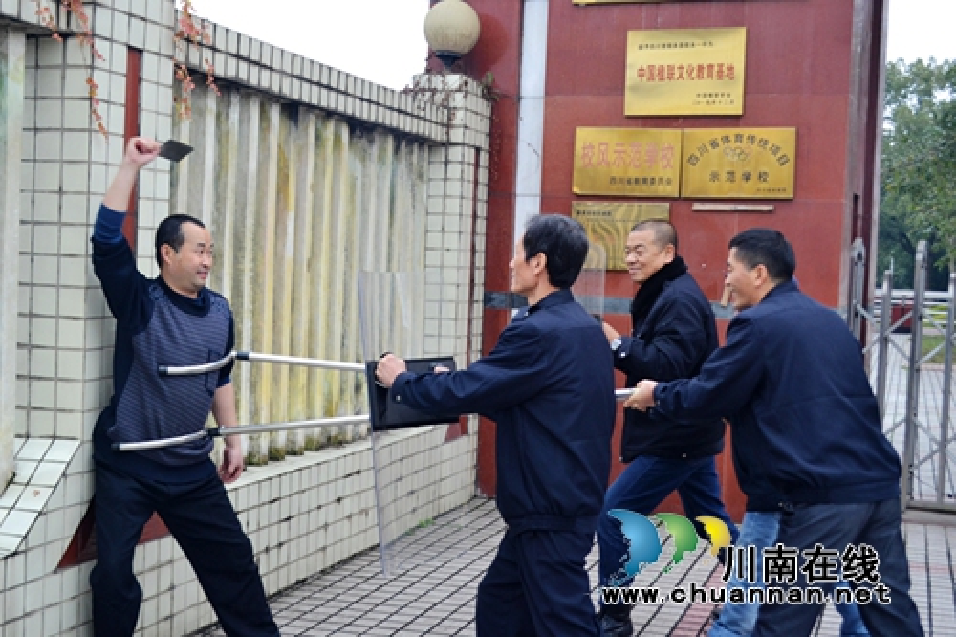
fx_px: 1354
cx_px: 478
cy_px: 318
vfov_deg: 26.5
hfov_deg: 38.9
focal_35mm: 51
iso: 400
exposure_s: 1/40
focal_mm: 34
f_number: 5
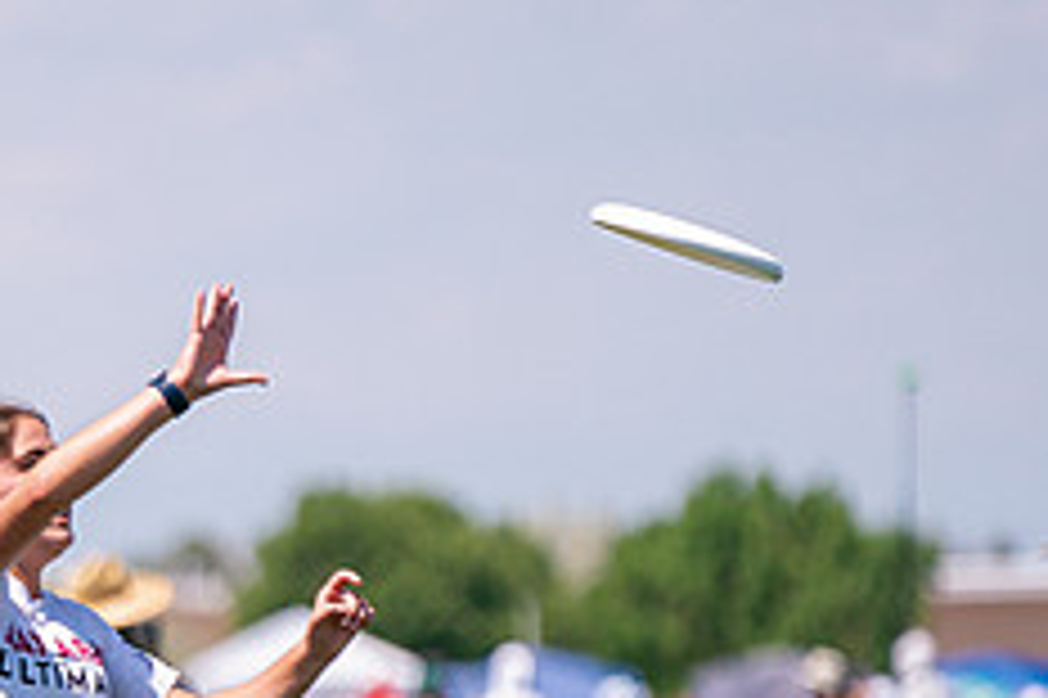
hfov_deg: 3.5
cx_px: -259
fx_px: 17105
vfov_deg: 2.3
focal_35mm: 588
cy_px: 826
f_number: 3.2
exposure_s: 1/5000
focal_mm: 200
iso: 320
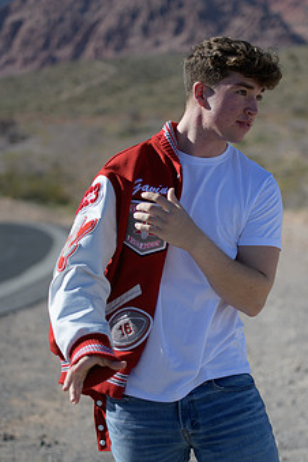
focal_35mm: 93
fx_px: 1193
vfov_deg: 21.9
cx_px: 189
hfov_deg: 14.7
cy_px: 271
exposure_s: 1/5000
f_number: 2.8
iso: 200
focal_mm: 70
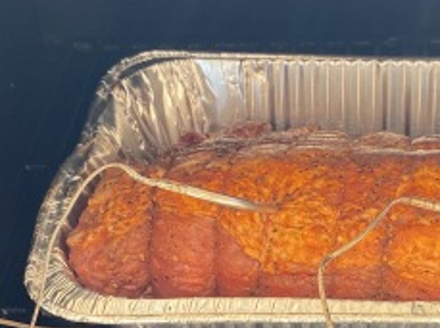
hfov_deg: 21.2
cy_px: 370
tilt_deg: -43.1
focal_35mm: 91
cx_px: 369
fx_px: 1155
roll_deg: +1.7
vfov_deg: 15.7
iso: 64
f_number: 1.8
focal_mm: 4.25
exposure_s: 1/122
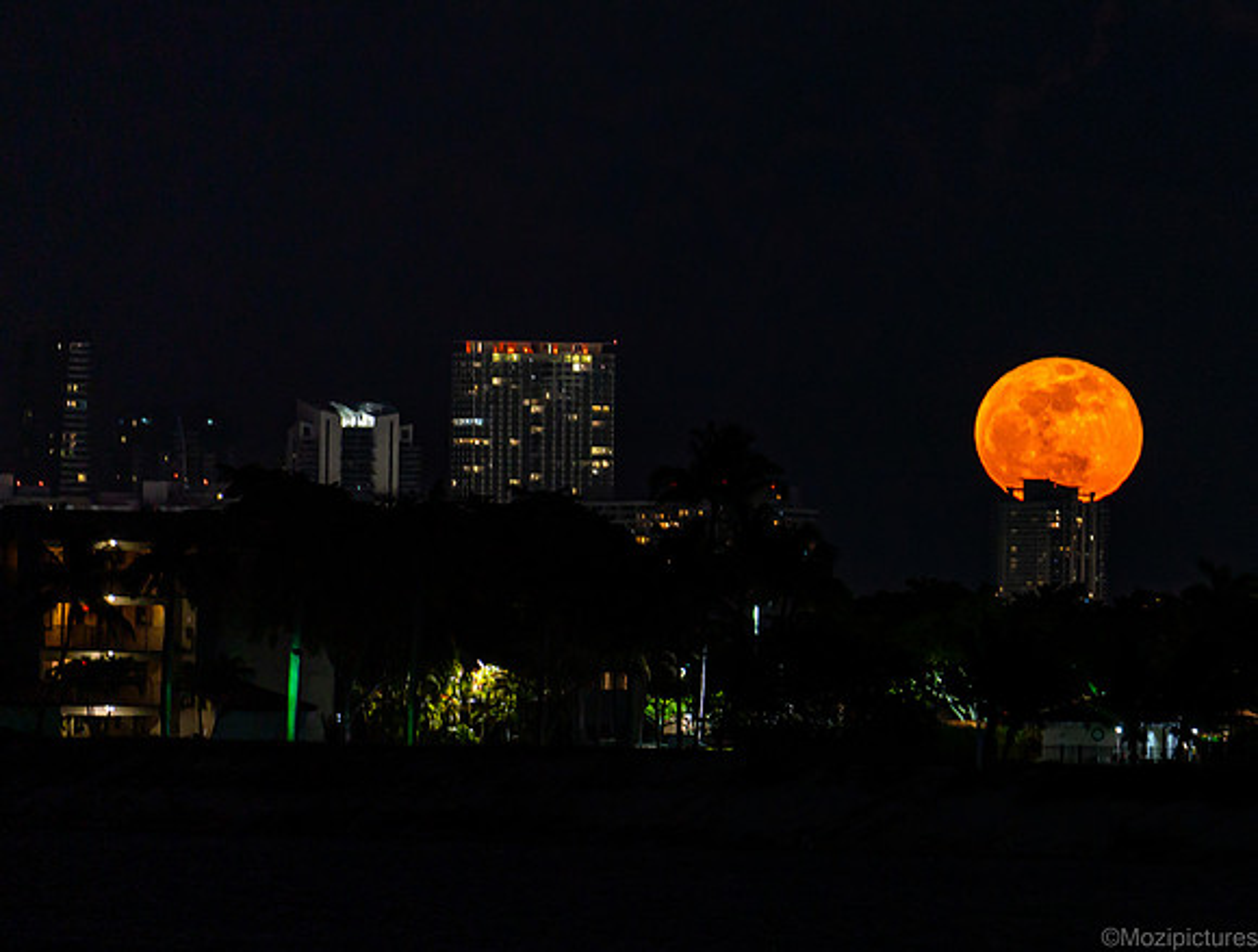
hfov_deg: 4.2
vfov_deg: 3.2
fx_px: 17223
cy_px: 492
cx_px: 1086
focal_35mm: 472
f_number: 2.8
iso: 400
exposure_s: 1/20
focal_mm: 200
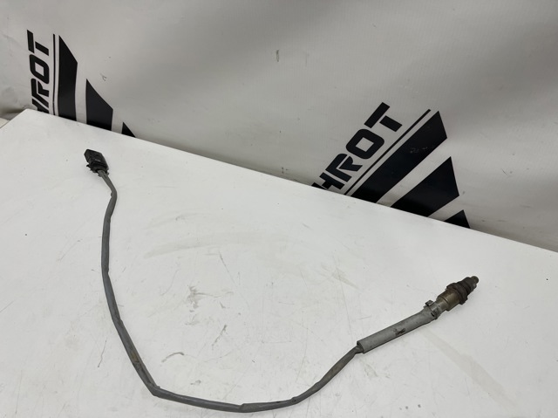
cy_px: 209
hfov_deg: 69.4
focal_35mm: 25
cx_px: 279
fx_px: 403
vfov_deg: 54.8
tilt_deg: -49.2
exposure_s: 1/100
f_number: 1.6
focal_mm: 5.1
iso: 125
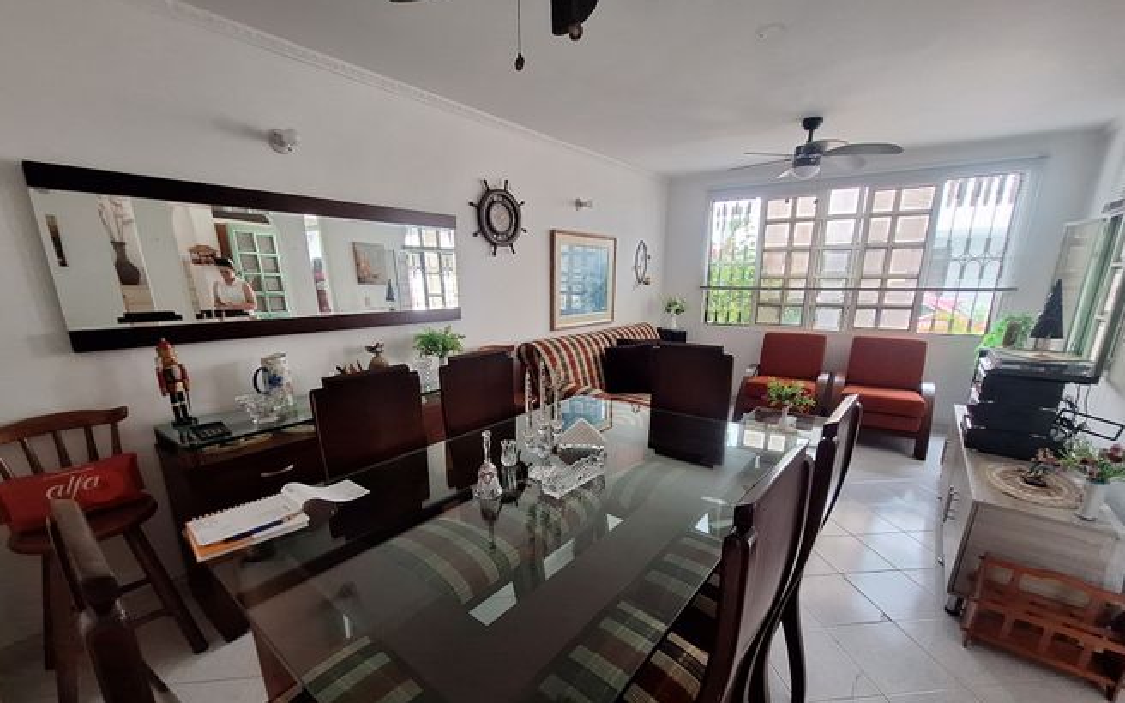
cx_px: 558
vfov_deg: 78.3
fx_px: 429
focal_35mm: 14
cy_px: 393
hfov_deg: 105.3
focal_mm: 1.74
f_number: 2.2
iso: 200
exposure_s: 1/40
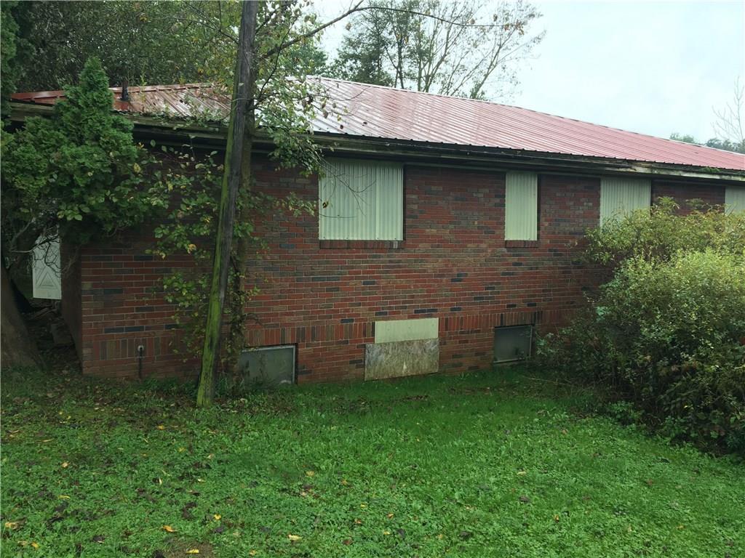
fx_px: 624
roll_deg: +0.2
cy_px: 279
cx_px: 372
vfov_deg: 48.2
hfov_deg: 61.7
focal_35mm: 29
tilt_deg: -2.3
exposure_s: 1/60
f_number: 2.2
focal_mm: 4.15
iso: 32
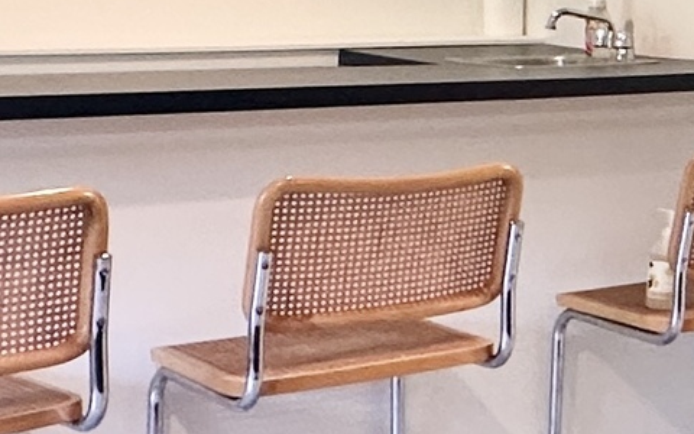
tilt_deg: -1.5
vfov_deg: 13.6
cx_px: 1177
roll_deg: -1.8
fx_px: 1797
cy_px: 42
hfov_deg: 18.2
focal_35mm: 95
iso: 200
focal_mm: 2.22
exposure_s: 1/60
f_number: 2.2
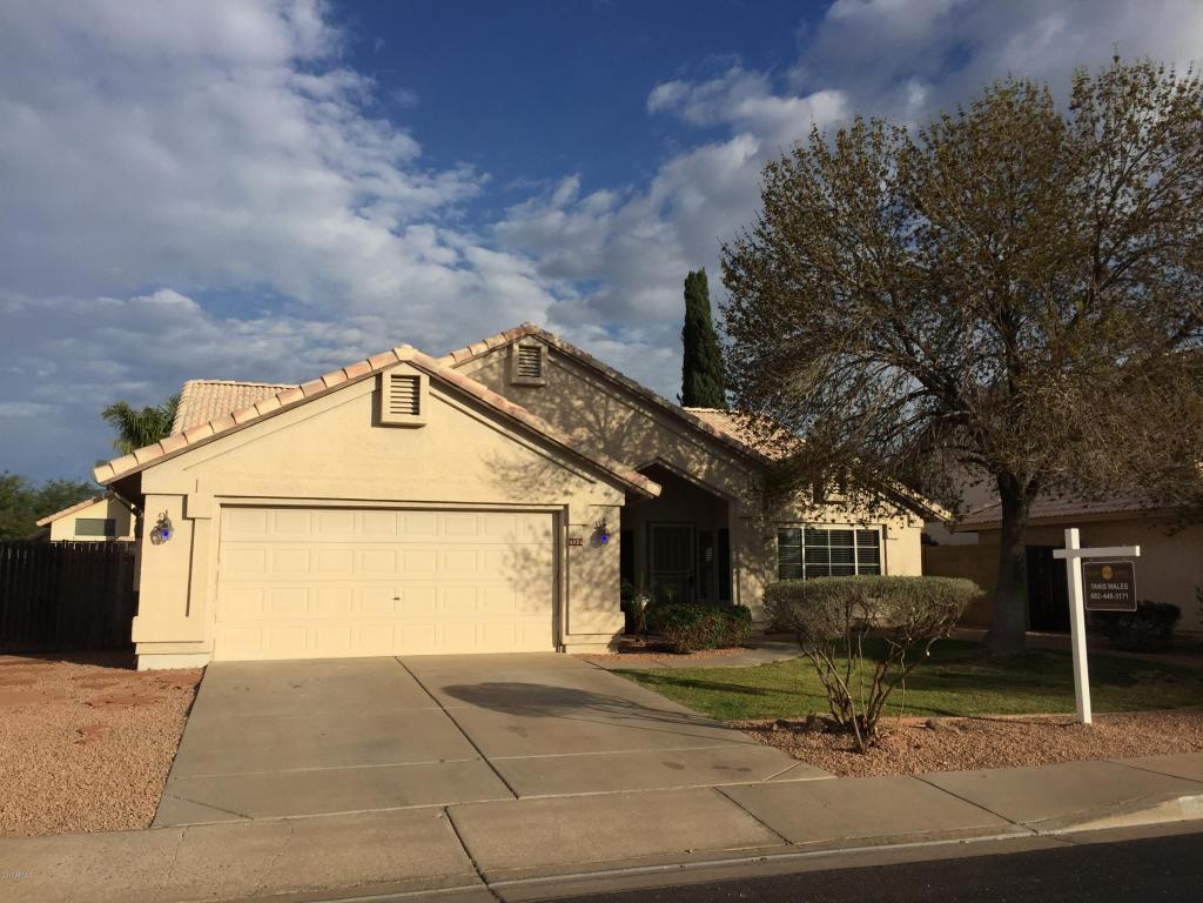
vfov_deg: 48.2
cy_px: 452
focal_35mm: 29
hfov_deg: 61.7
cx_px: 602
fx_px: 1008
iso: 32
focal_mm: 4.15
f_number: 2.2
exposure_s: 1/3597
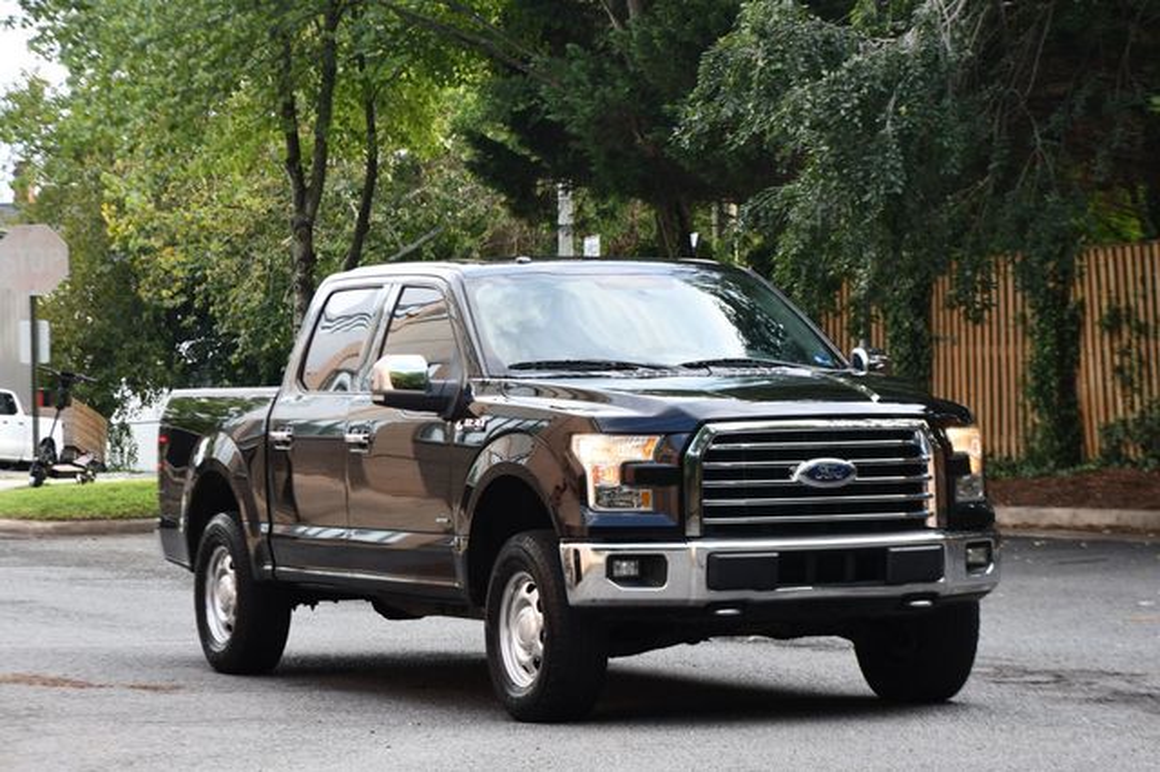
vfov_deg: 11.1
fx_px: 3961
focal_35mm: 123
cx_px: 580
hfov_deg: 16.7
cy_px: 386
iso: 400
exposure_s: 1/250
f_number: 5.6
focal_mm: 82
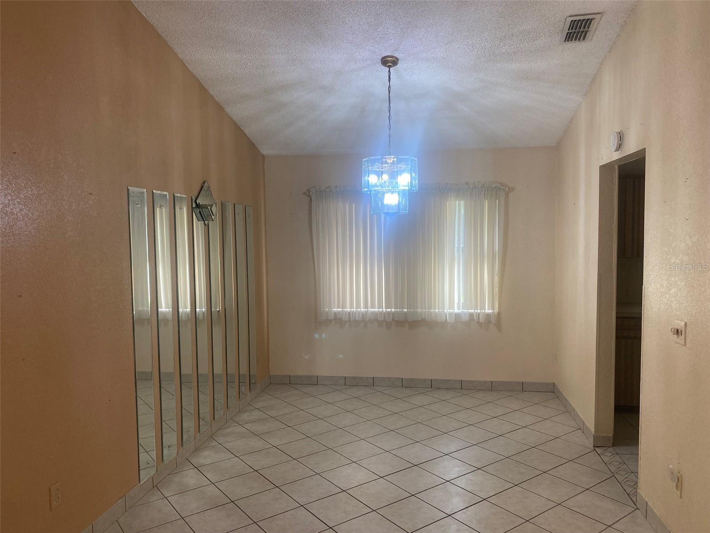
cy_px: 266
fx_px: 533
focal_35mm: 26
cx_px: 355
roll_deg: +1.2
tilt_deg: -3.7
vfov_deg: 53.1
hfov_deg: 67.3
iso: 64
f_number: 1.8
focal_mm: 4.25
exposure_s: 1/60
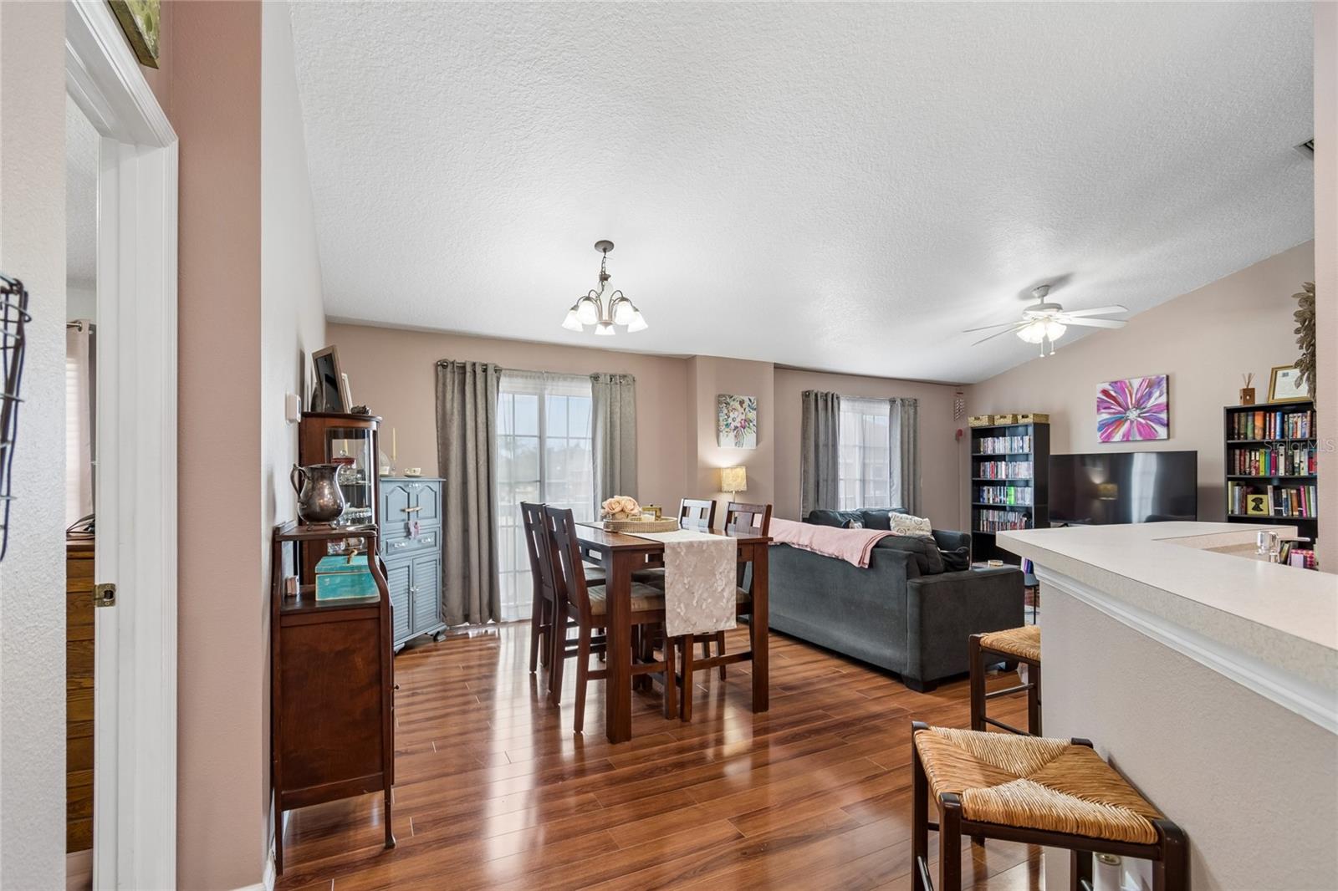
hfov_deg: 100.4
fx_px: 557
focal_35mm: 15
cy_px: 446
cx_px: 669
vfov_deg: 77.3
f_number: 4.5
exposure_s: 1/25
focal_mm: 10
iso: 100
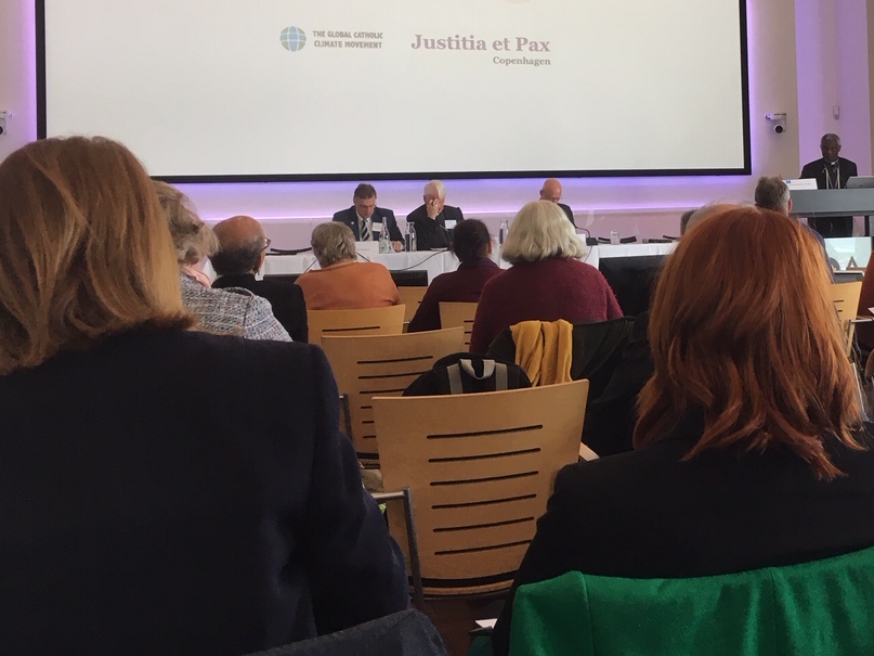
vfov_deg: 31.1
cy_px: 191
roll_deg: +2.1
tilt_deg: +1.0
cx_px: 636
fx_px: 1161
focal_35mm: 46
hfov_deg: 40.3
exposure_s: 1/33
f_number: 2.2
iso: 32
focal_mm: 4.15
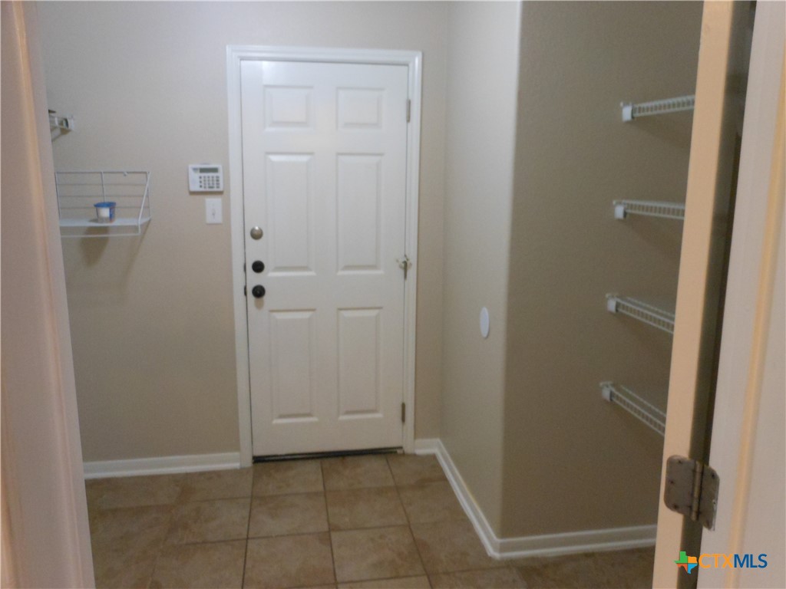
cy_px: 294
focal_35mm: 28
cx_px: 393
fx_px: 636
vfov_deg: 49.7
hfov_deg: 63.4
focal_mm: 5
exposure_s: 1/10
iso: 400
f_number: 3.7
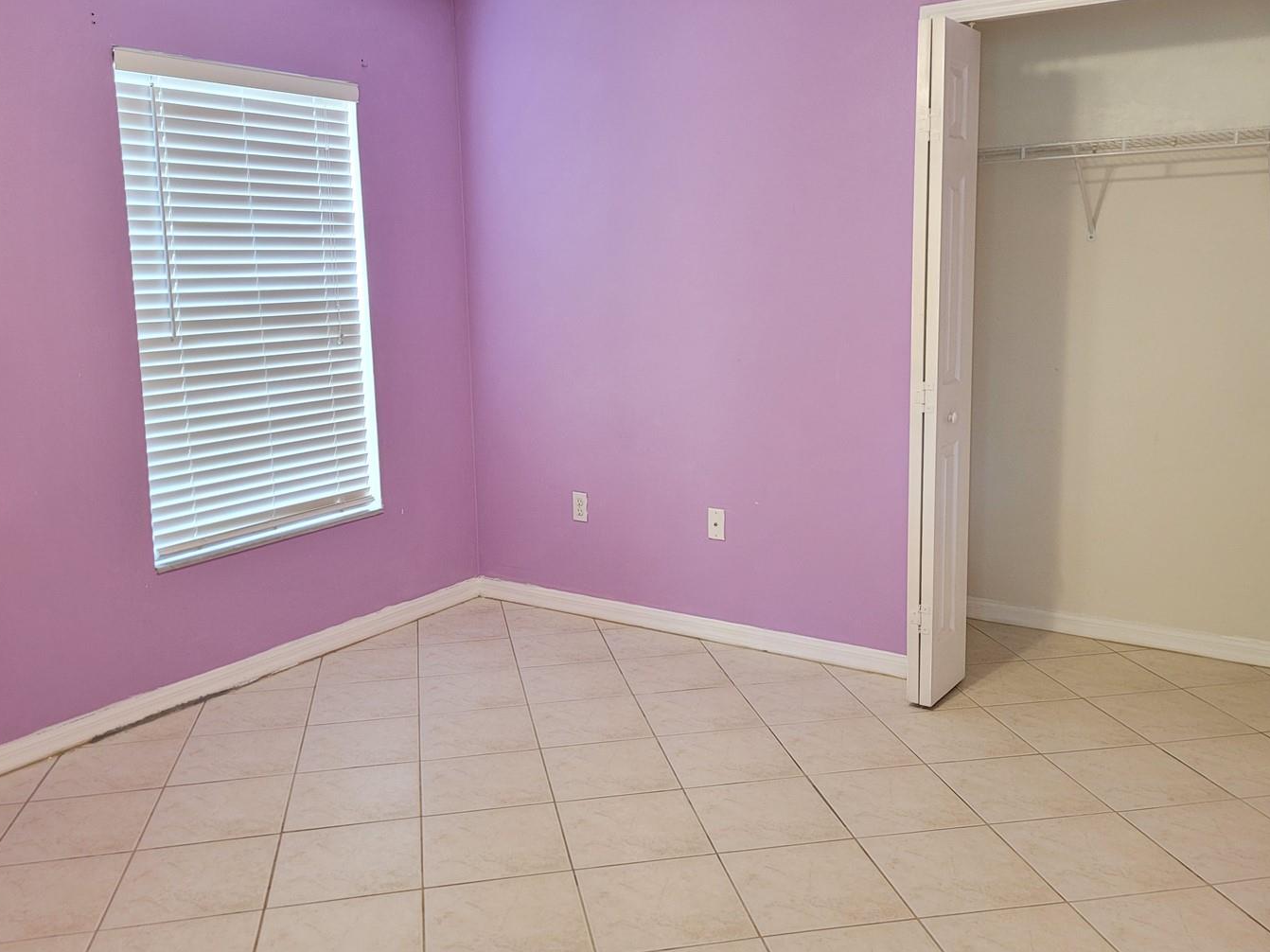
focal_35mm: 31
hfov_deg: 58.3
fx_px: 1137
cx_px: 607
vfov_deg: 45.4
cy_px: 431
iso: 200
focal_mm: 5.4
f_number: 1.8
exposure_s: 1/39
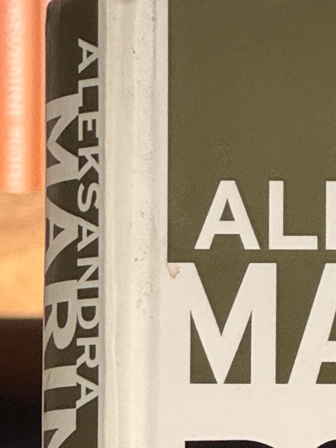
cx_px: 528
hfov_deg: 4.3
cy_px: 684
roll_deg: -1.3
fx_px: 4453
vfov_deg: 5.7
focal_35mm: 344
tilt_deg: +0.1
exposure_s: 1/99
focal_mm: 9
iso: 200
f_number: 2.8
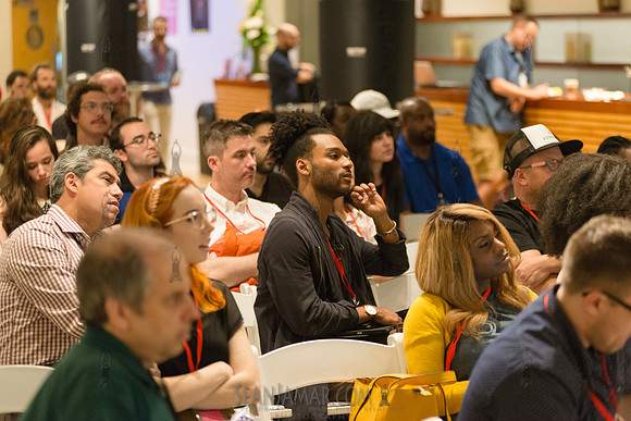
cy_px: 210
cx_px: 316
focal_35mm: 92
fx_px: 1613
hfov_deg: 22.1
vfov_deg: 14.9
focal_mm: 92
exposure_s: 1/200
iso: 4000
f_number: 2.8
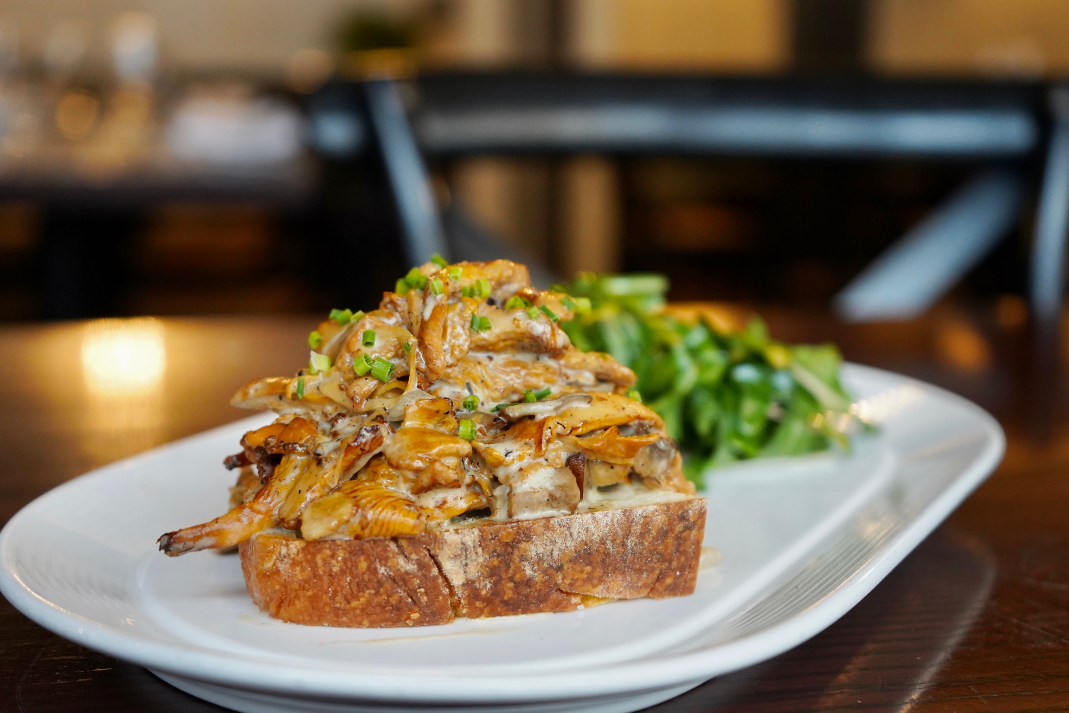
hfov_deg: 43.6
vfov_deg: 29.9
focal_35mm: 45
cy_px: 356
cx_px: 534
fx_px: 1336
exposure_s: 1/60
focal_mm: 45
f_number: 4.5
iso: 3200
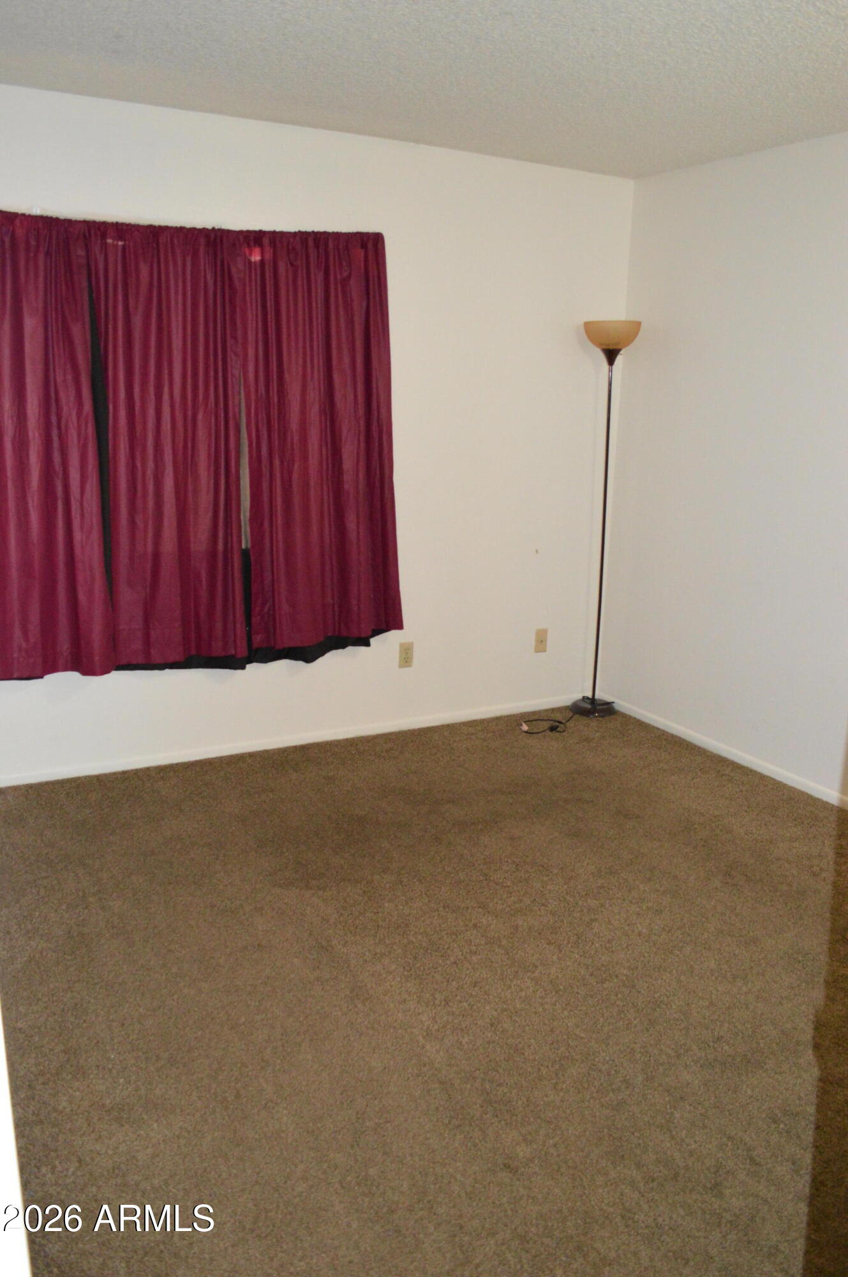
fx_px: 956
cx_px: 424
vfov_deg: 67.4
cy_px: 638
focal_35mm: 27
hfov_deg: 47.8
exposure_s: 1/60
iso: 2500
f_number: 3.5
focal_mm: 18
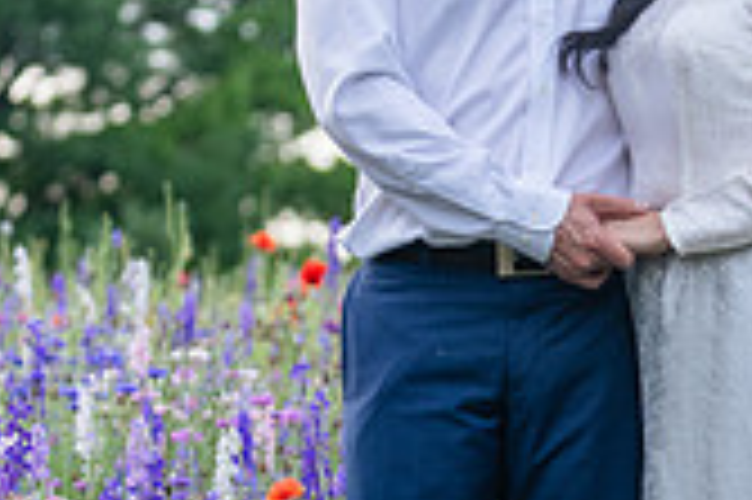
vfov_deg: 5.6
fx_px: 5071
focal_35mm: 243
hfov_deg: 8.5
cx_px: 608
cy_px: 363
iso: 200
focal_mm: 70
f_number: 2.8
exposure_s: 1/400
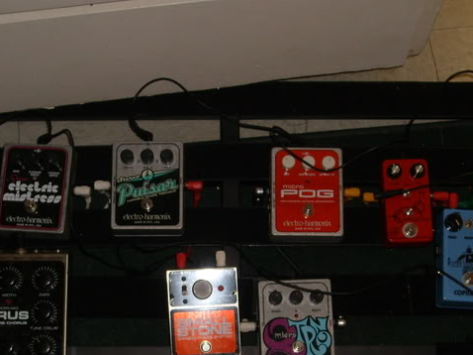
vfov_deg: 20.3
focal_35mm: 72
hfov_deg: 27.0
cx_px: 212
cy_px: 251
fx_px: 983
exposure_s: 1/45
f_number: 3
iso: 100
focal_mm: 7.2
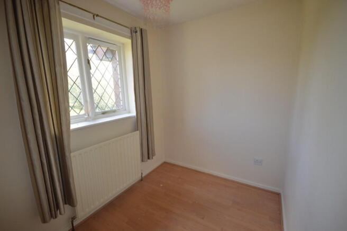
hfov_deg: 100.4
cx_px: 174
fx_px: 144
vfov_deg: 77.2
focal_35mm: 15
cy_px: 116
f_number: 4
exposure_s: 1/100
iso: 400
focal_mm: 10
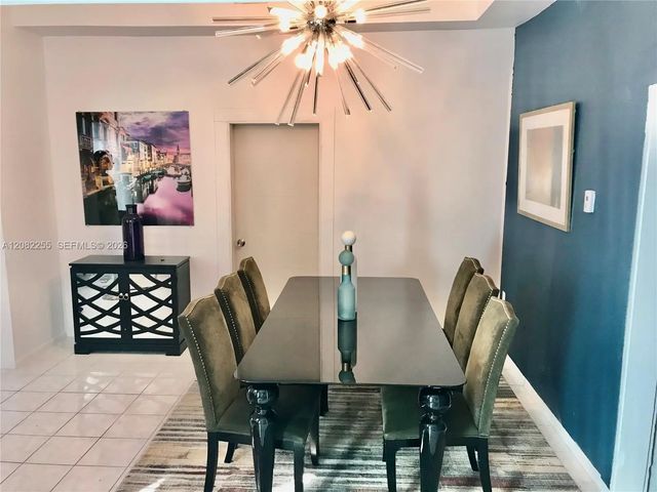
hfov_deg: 63.4
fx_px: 531
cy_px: 246
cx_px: 328
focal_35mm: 28
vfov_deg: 49.7
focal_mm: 3.99
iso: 32
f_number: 1.8
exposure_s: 1/30
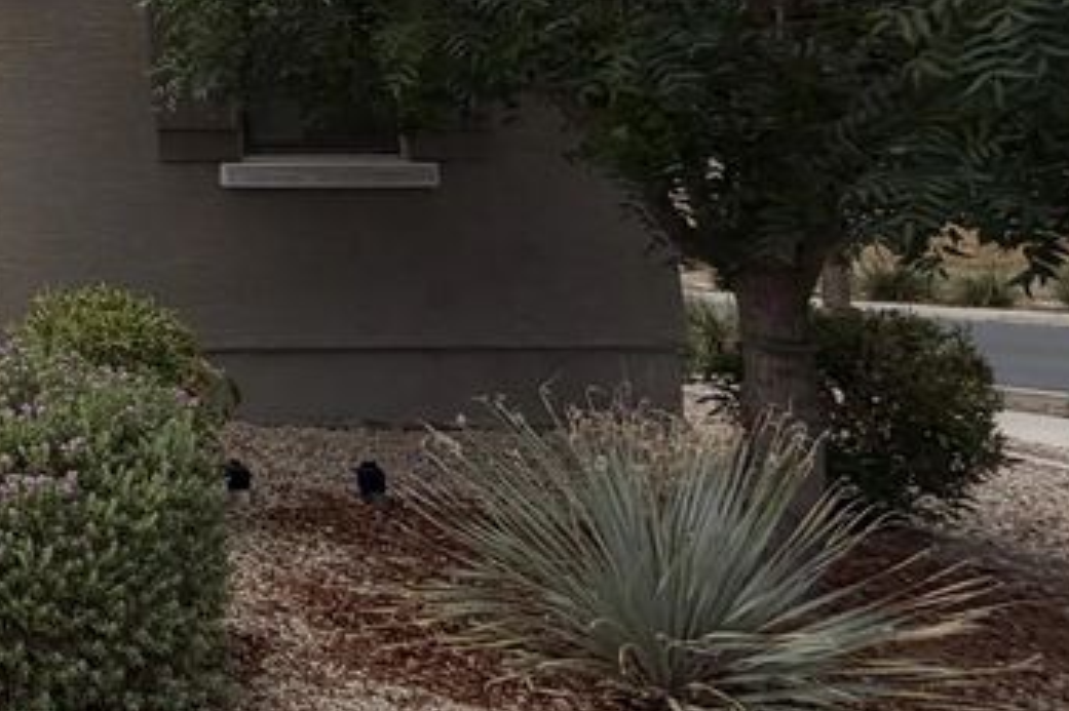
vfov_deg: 29.2
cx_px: -416
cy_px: 9
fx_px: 1276
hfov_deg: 31.3
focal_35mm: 43
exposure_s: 1/1105
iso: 20
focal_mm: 2.22
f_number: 2.2
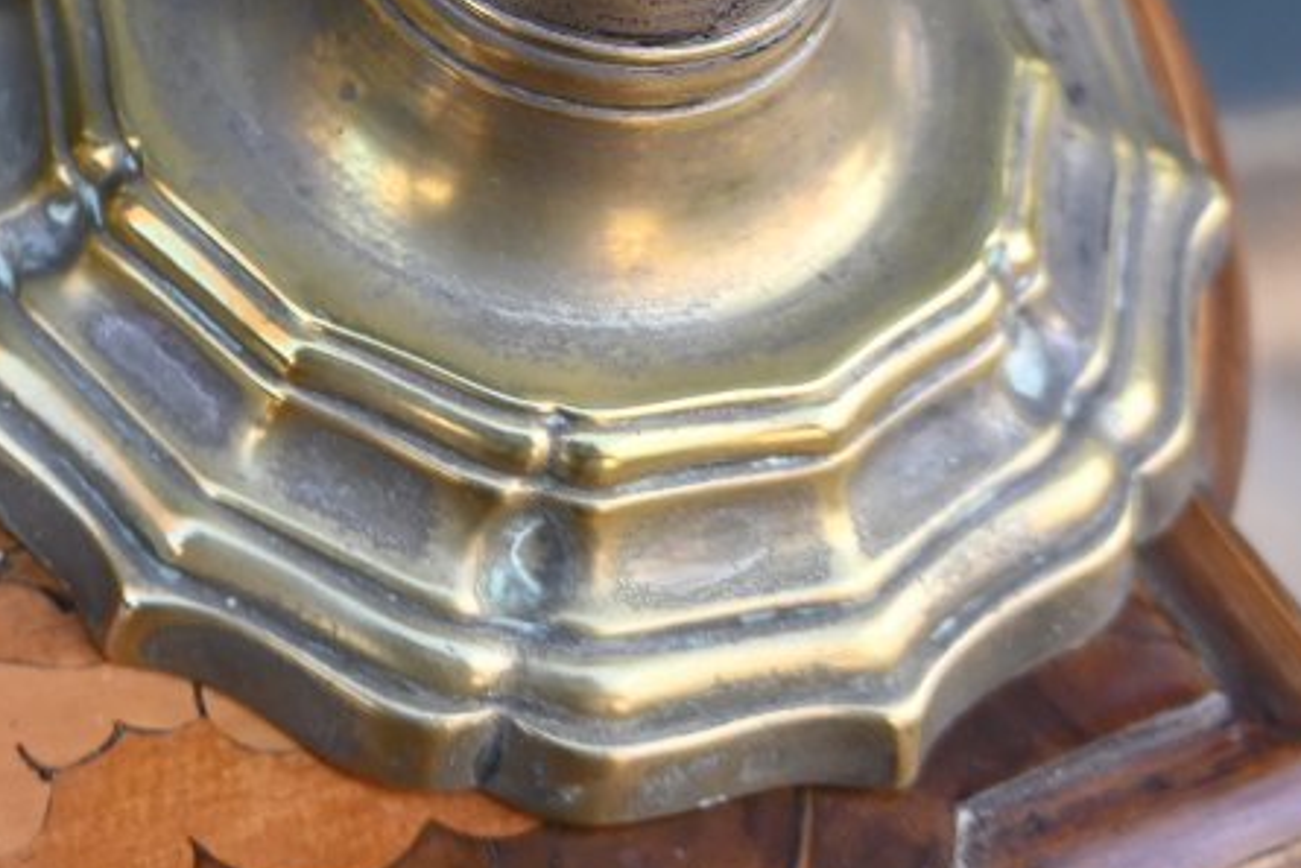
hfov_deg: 21.1
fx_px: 3217
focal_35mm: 89
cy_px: -263
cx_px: -319
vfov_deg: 14.7
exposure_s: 1/250
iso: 320
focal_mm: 22
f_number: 4
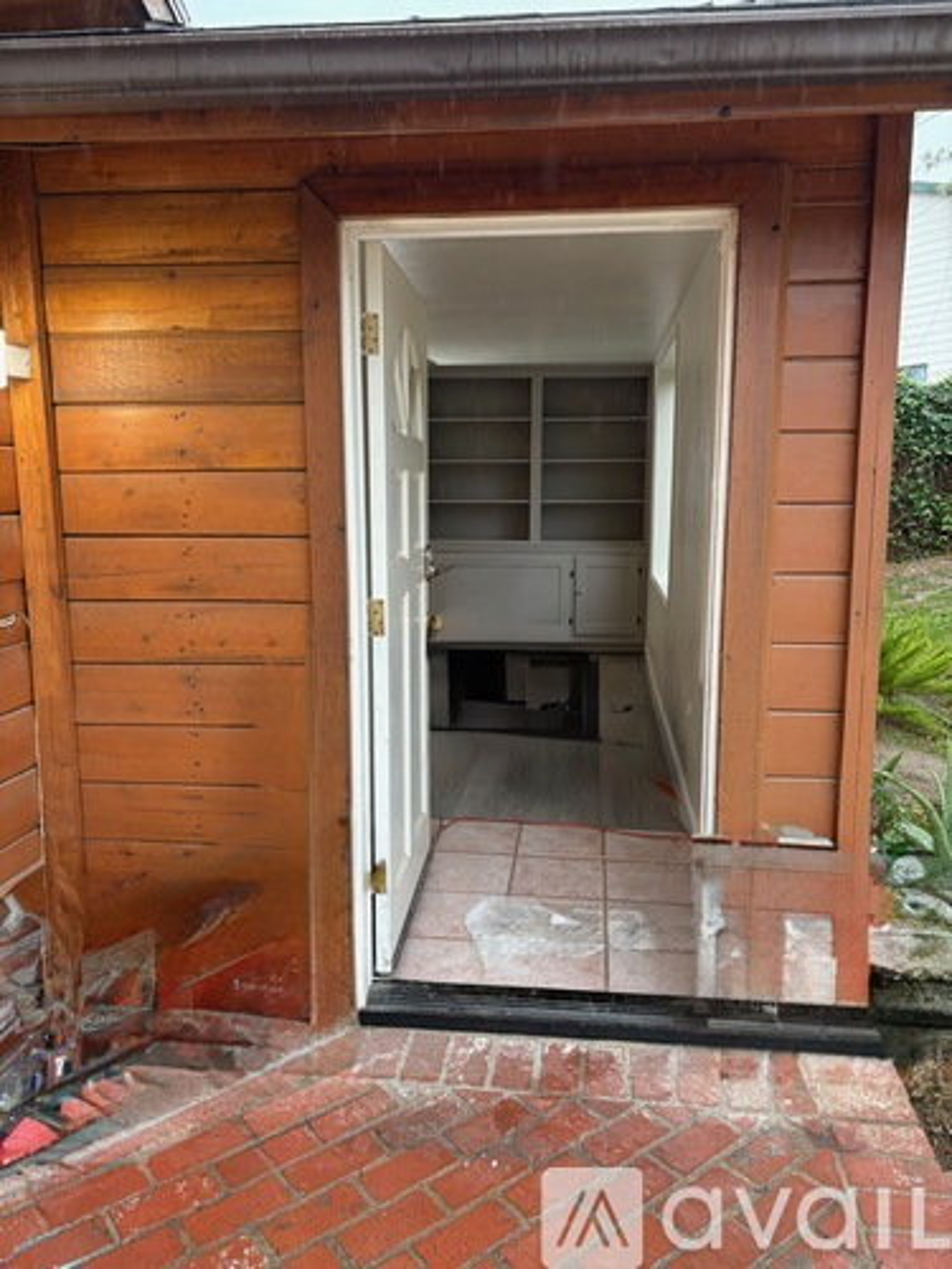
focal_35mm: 26
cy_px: 634
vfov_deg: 67.3
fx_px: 953
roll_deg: +0.2
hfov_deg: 53.1
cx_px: 476
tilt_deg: -7.5
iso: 125
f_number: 1.6
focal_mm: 5.96
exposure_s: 1/120
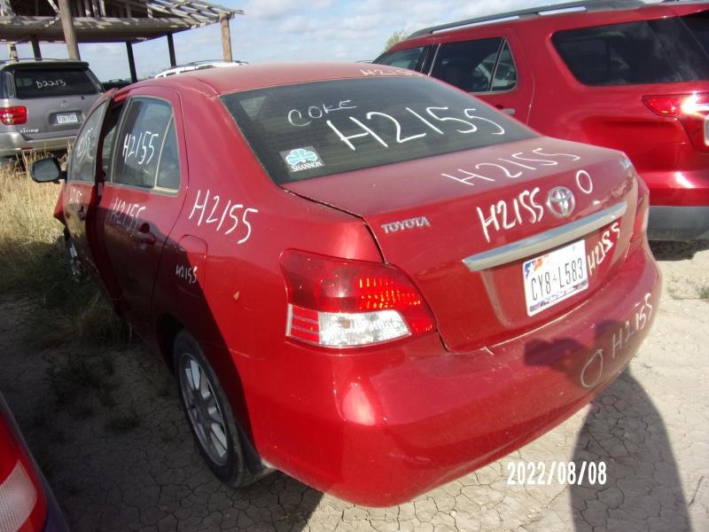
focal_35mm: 24
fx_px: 492
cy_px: 266
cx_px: 354
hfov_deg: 71.6
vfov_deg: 56.8
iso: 80
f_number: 3.3
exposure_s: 1/950
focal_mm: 4.3
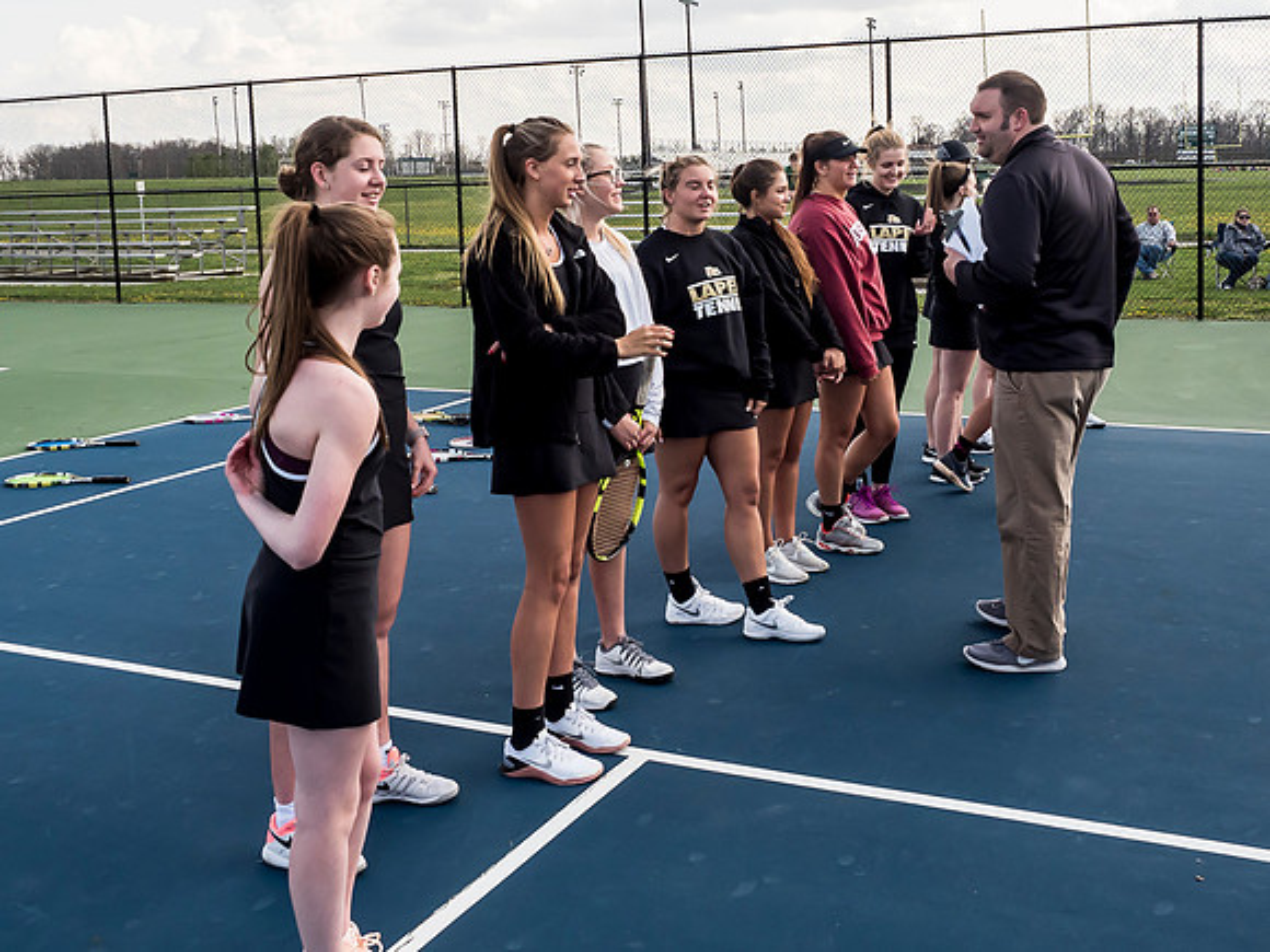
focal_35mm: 38
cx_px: 725
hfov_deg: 49.4
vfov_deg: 37.8
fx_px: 1377
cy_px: 329
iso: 400
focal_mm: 12
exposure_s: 1/1000
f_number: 5
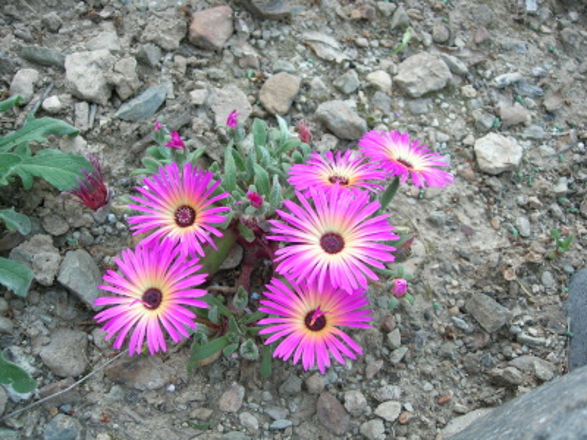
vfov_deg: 37.7
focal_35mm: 38
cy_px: 220
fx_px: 644
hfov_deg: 49.0
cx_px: 294
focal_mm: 7.8
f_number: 2.8
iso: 64
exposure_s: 1/43.5
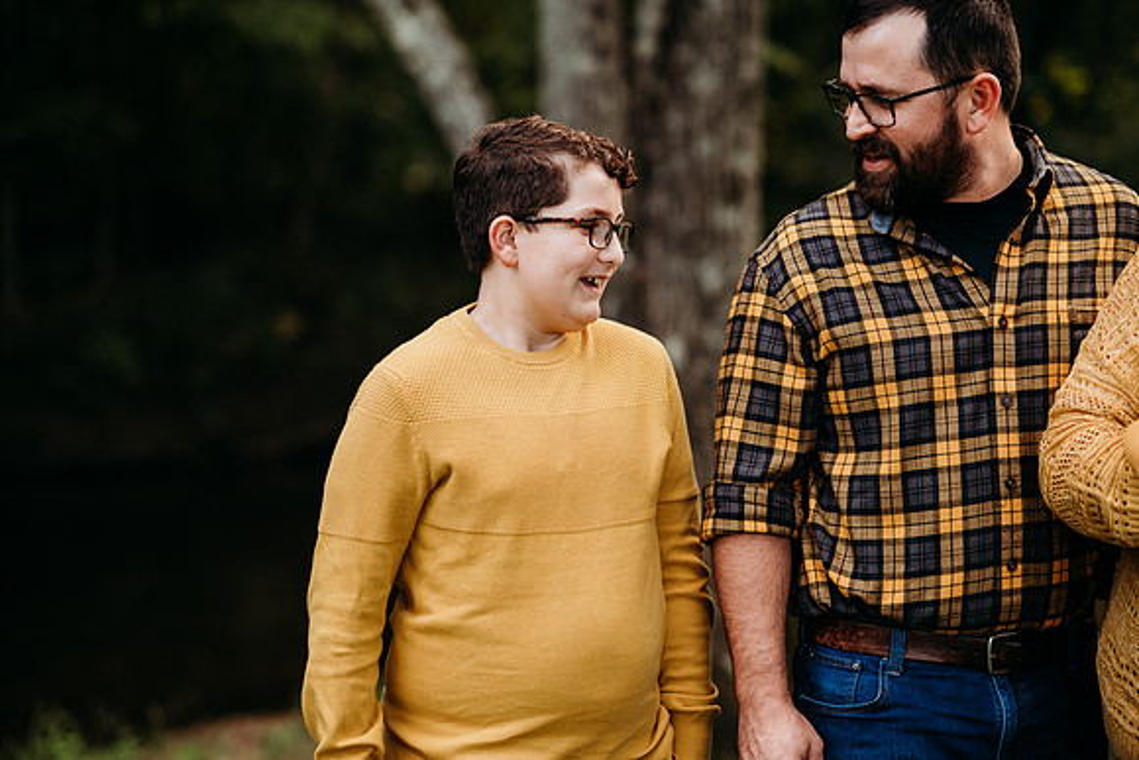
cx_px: 570
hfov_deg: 23.9
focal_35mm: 85
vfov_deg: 16.1
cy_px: 380
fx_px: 2690
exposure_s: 1/200
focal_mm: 85
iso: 125
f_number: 2.2
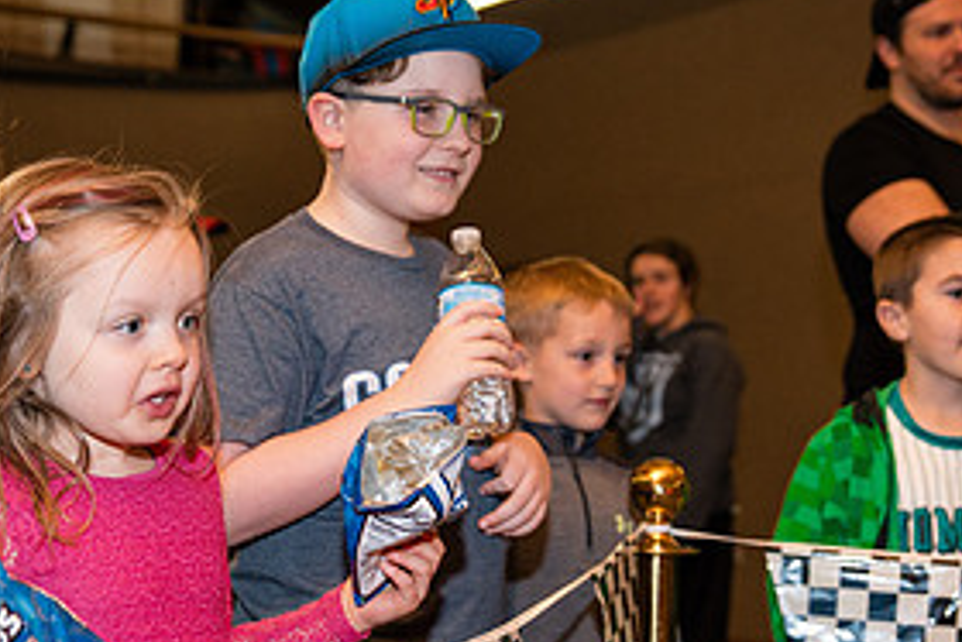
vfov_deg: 16.4
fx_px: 2219
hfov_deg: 24.5
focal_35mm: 83
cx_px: 460
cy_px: 424
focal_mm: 40
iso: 1000
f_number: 3.2
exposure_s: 1/250
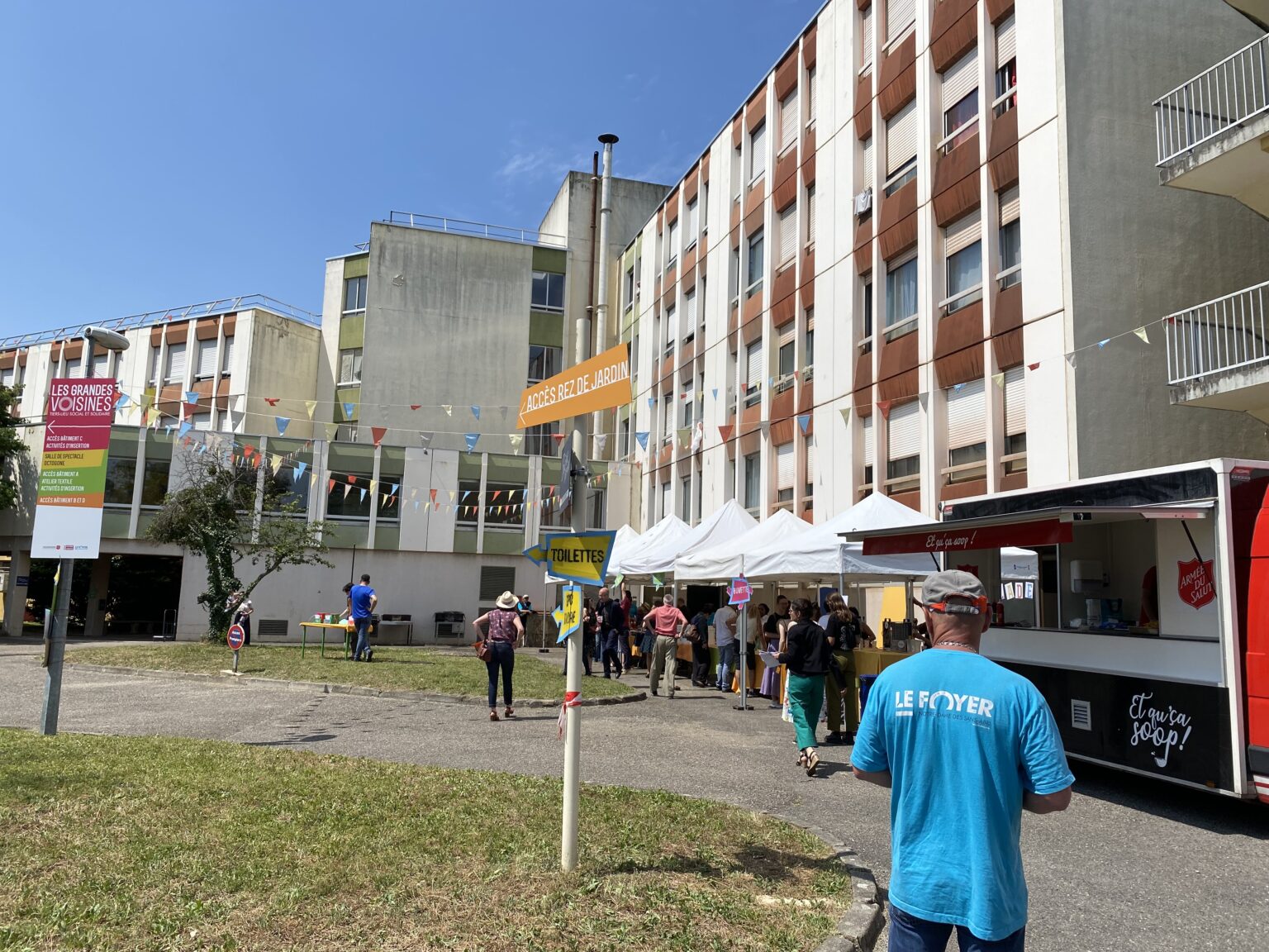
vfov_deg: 53.1
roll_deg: -1.9
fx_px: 953
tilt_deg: +8.0
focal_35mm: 26
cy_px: 476
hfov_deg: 67.3
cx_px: 634
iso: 32
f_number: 1.8
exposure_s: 1/4608
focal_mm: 4.25
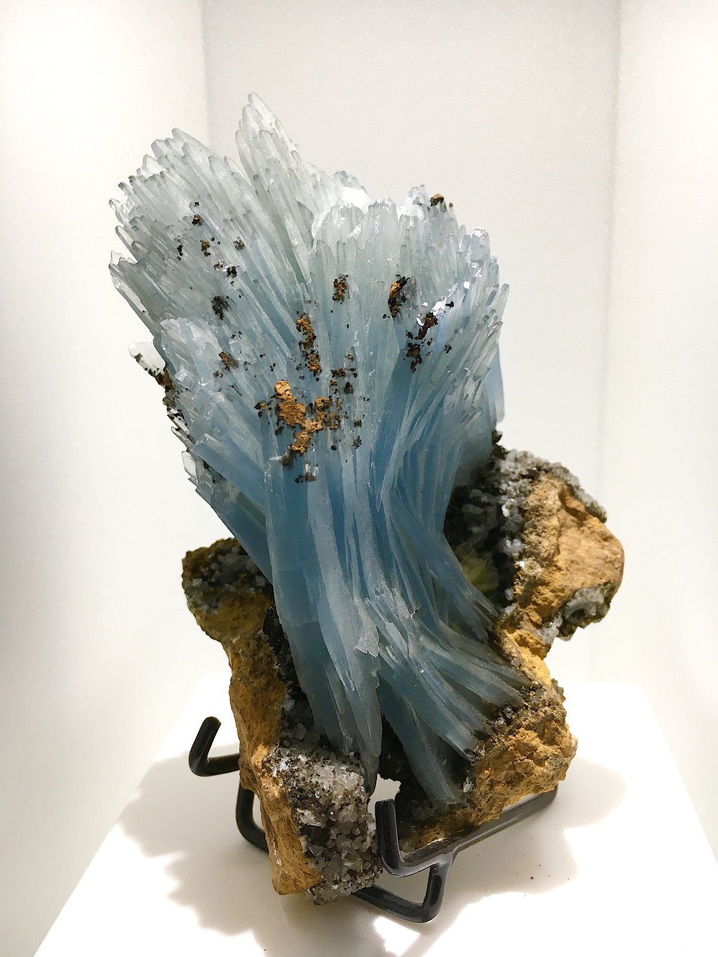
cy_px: 478
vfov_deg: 61.7
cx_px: 359
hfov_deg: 48.2
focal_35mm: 29
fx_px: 802
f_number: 2.2
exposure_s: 1/33
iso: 25
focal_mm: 4.15
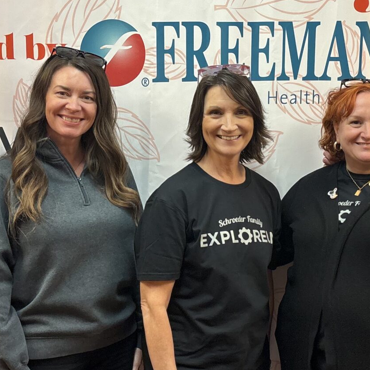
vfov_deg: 24.7
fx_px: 847
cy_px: 182
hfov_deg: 24.6
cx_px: 241
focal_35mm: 70
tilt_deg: -5.5
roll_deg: +0.8
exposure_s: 1/60
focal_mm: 5.96
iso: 125
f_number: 1.6
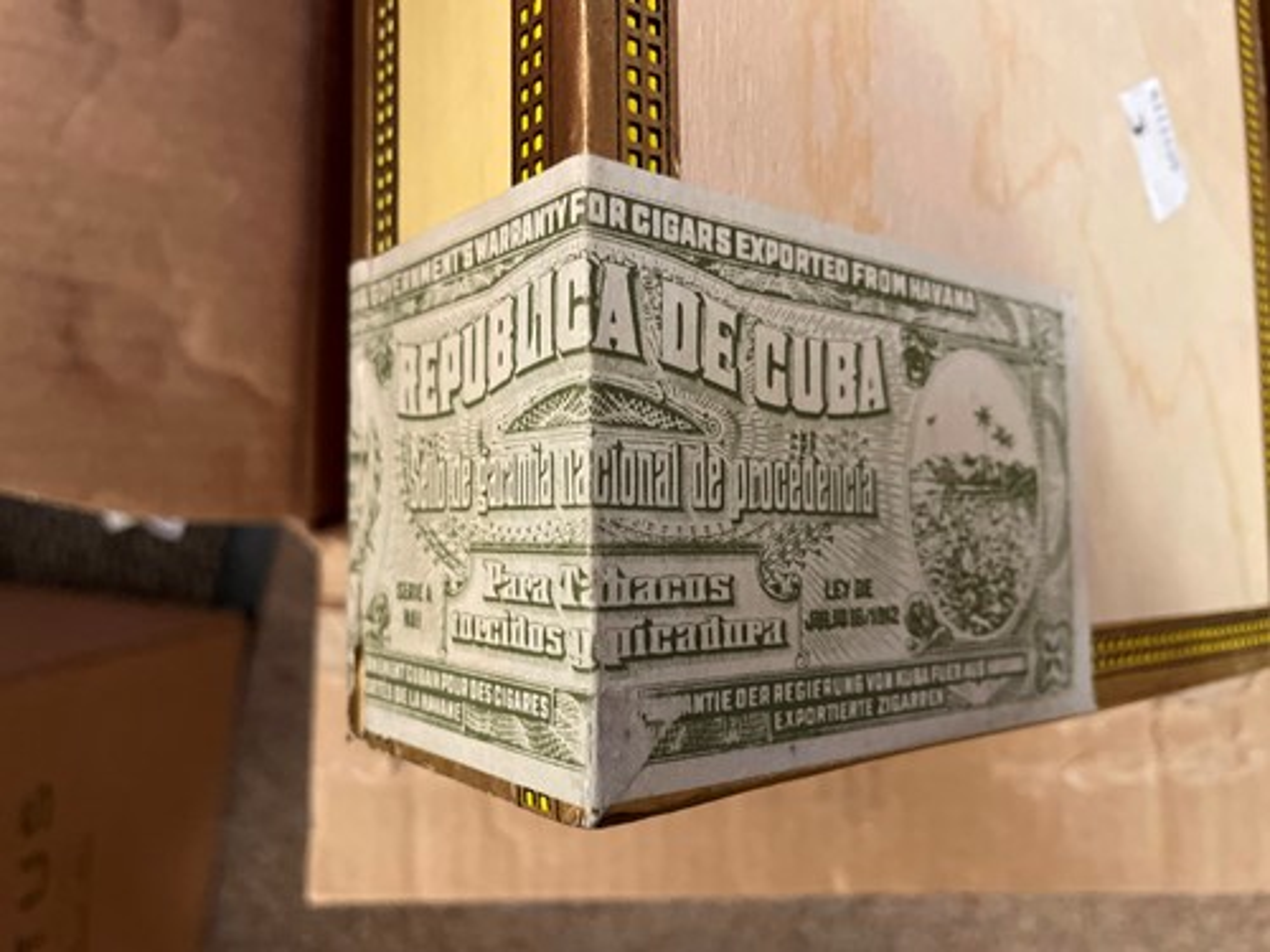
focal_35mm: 26
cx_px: 635
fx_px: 954
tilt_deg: -86.0
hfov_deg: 67.3
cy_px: 476
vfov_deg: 53.1
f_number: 1.6
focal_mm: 4.2
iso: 400
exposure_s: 1/33
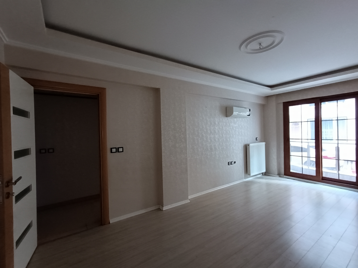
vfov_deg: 78.1
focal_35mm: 16
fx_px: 165
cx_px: 179
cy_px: 134
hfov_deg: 94.5
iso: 569
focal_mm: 1.66
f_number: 2.2
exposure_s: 1/50
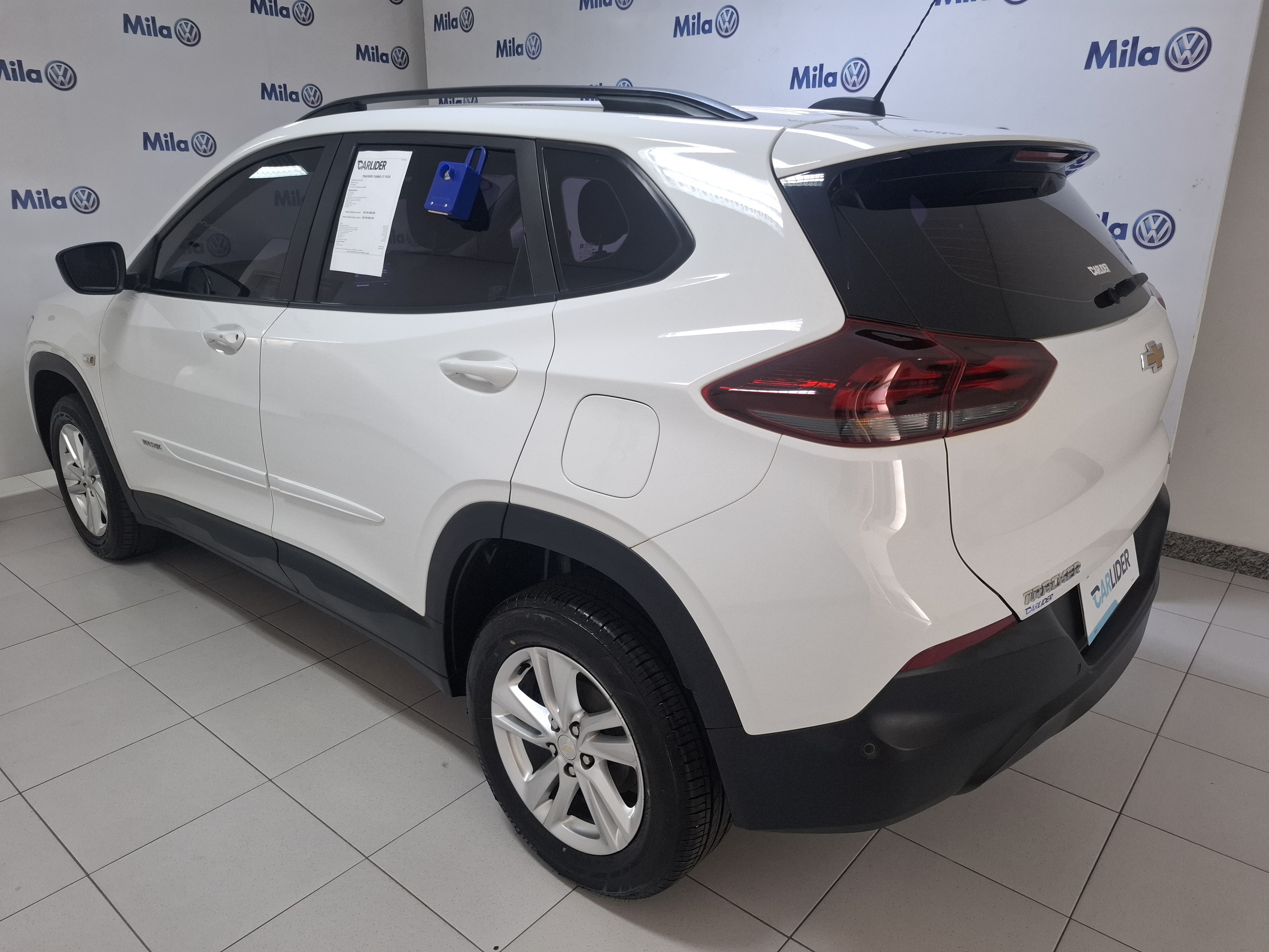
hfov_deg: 73.9
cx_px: 634
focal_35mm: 23
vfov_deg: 58.9
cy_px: 476
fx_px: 843
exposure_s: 1/60
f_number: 1.8
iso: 160
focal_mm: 5.54
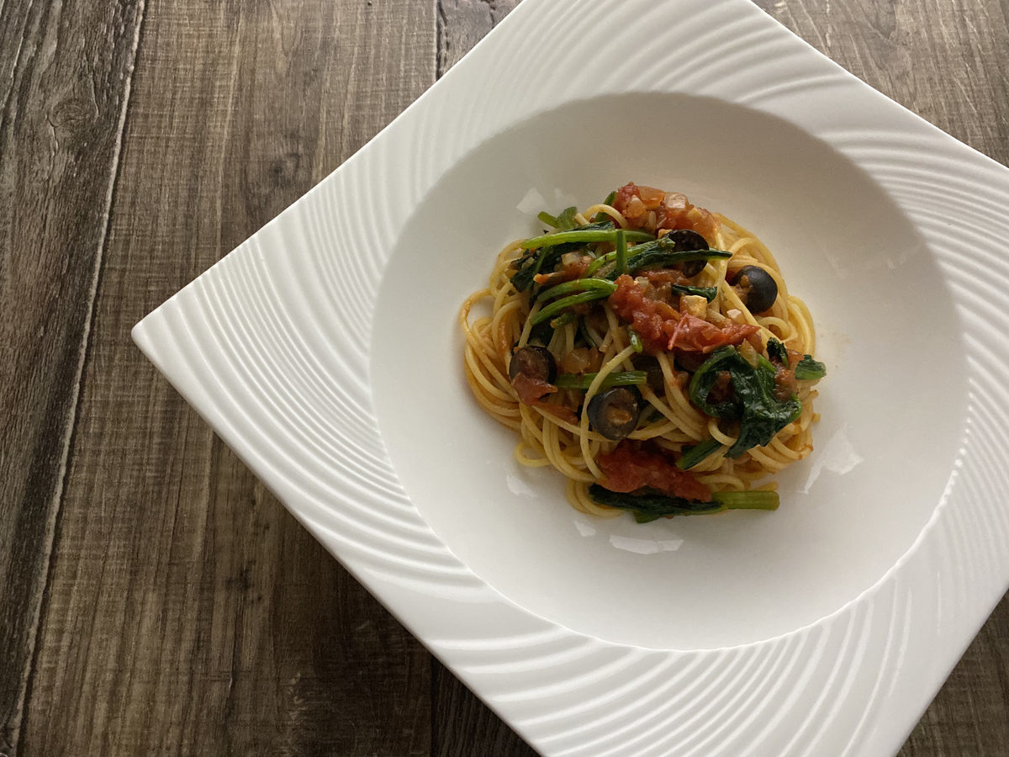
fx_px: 758
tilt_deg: -70.4
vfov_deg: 53.1
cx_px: 504
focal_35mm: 26
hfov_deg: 67.3
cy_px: 378
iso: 500
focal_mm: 4.25
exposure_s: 1/42
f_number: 1.8
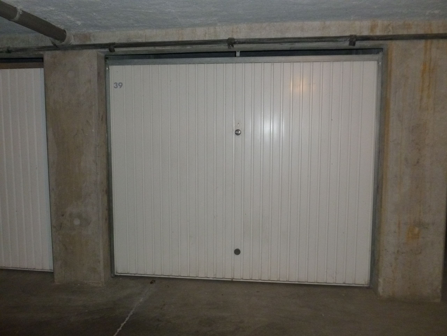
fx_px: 362
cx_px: 224
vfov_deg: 49.7
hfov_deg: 63.4
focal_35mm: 28
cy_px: 168
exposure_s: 1/20
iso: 400
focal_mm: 5
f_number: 3.3
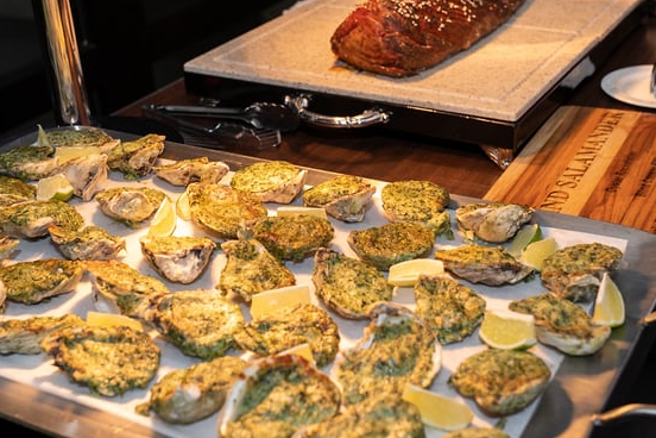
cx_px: 373
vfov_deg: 25.5
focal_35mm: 53
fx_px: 966
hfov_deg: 37.5
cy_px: 196
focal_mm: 39
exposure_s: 1/200
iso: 640
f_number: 5.6
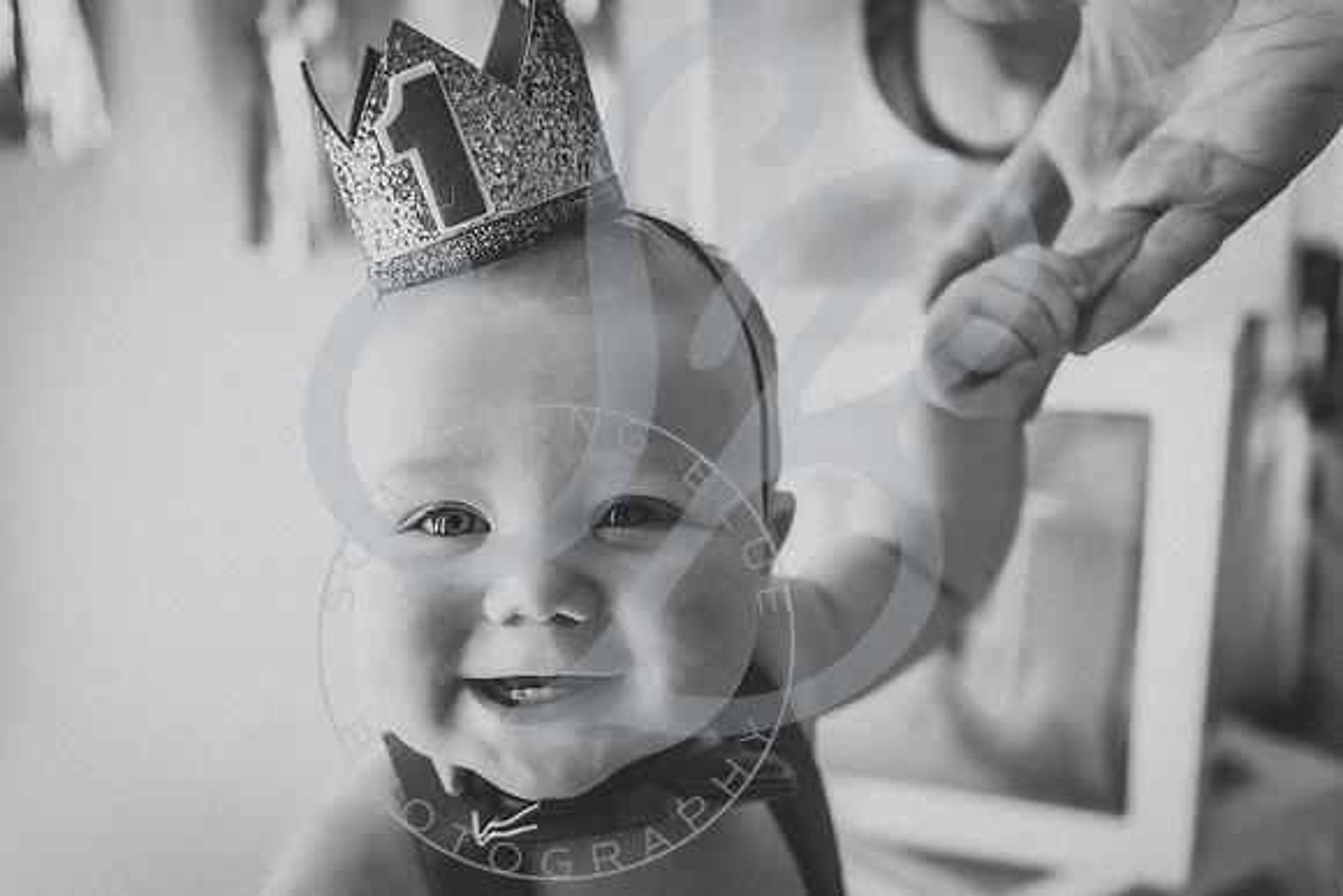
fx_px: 1745
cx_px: 471
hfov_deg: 41.7
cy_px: 552
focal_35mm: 47
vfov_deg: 28.7
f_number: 2.8
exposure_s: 1/125
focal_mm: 36
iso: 200
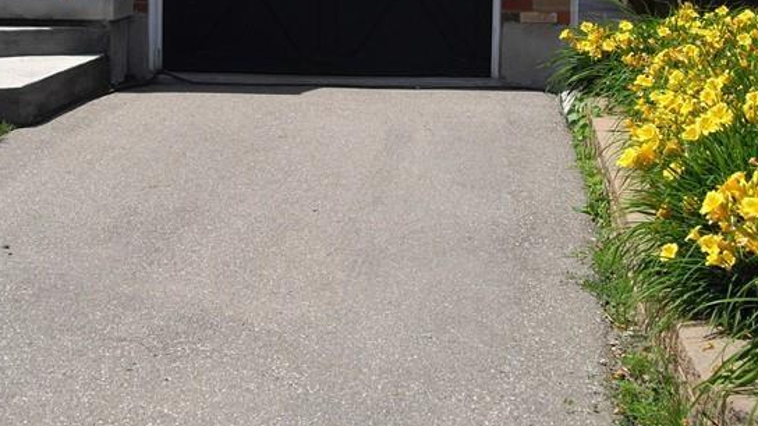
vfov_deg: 15.3
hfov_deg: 27.1
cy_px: 35
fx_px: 1568
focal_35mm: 78
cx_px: 320
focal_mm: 7.9
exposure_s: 1/200
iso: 64
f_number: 8
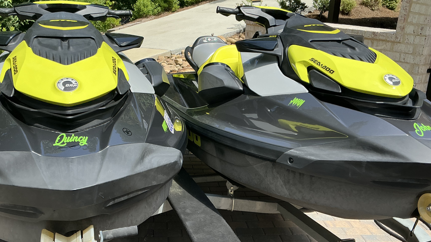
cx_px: 195
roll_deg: -2.6
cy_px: 130
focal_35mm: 36
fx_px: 411
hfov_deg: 55.2
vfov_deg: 32.8
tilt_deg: -17.3
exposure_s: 1/709
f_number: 1.8
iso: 25
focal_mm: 3
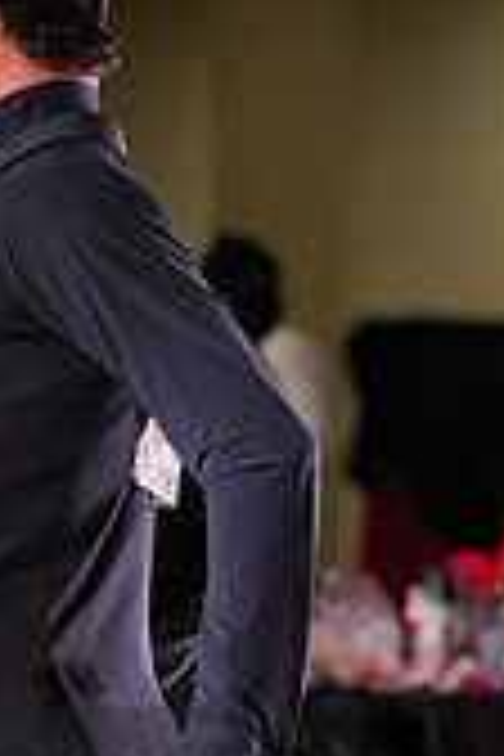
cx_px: -254
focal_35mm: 422
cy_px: 860
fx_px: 8861
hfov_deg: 3.2
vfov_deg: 4.9
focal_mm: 122
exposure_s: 1/400
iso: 2000
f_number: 4
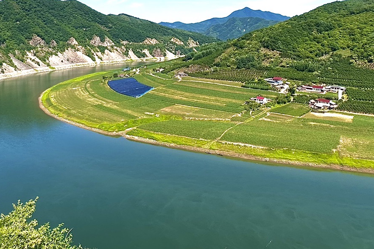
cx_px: 168
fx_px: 343
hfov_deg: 57.1
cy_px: 53
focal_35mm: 33
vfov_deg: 38.6
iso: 40
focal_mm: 2.22
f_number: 2.2
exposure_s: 1/1715
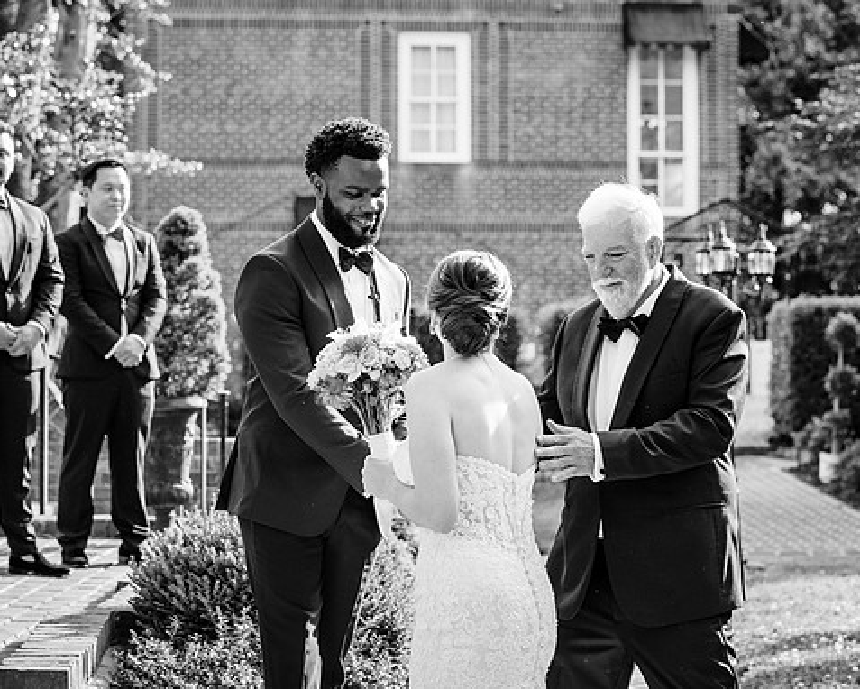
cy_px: 288
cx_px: 342
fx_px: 2648
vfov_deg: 14.8
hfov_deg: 18.4
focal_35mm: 104
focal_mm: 70
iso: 320
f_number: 4
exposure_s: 1/400
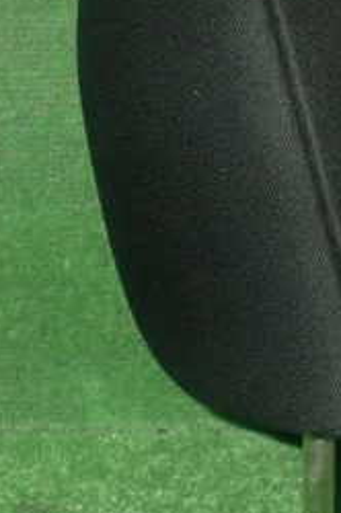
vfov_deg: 22.6
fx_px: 1282
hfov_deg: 14.7
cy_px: 218
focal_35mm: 90
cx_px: 403
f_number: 7.1
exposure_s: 1/40
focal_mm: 6.37
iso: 800
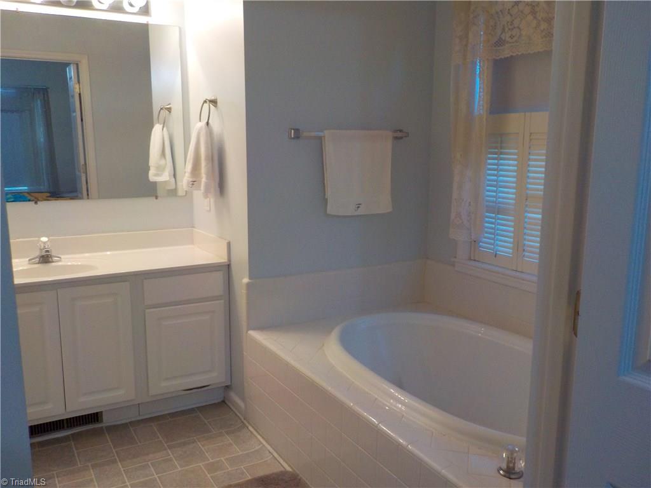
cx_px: 326
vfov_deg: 46.8
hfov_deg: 60.0
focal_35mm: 30
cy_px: 244
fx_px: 564
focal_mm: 4.1
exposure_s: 1/30
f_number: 3.3
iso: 160
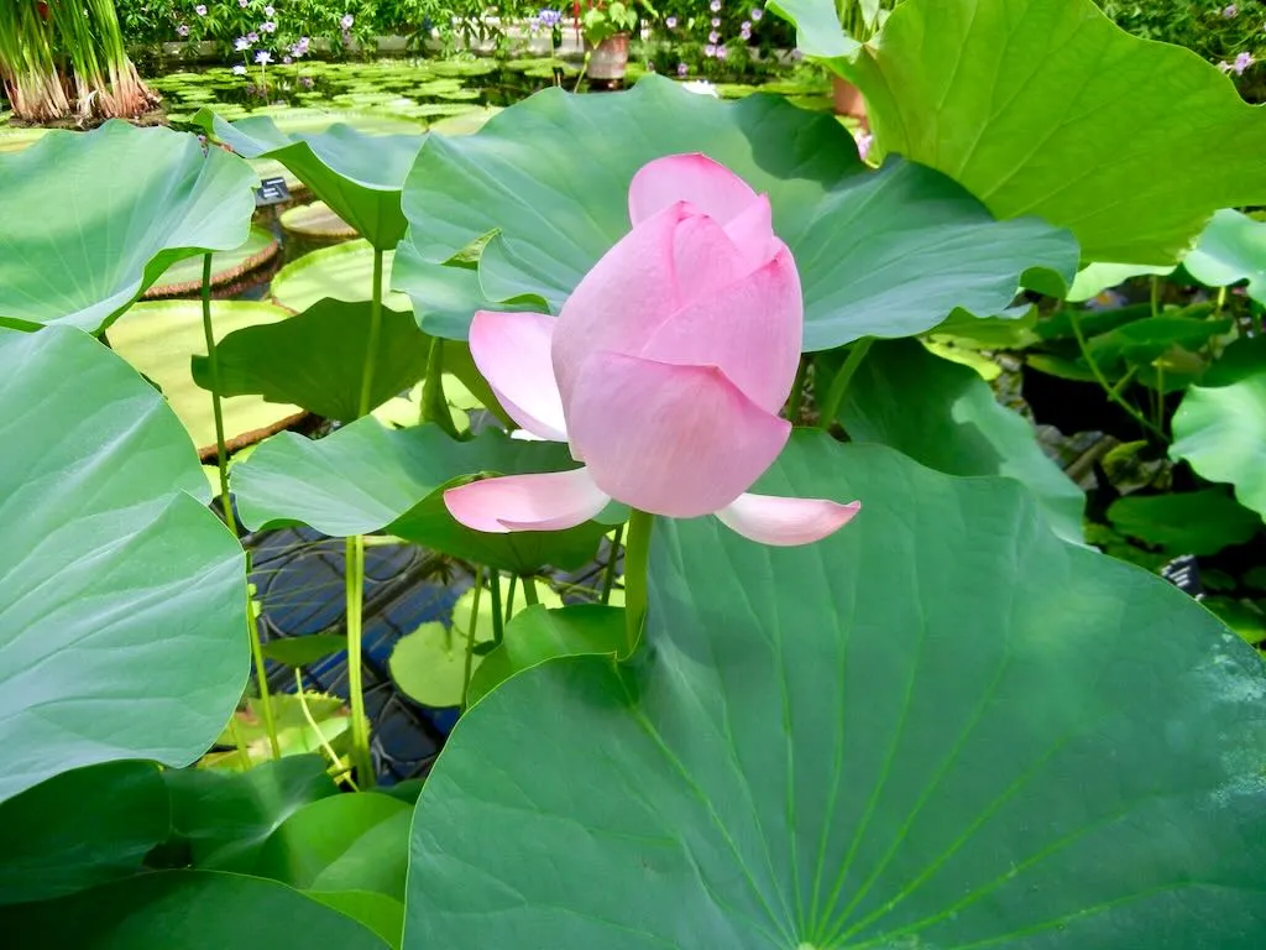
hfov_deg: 60.0
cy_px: 475
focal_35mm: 30
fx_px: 1097
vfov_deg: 46.8
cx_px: 633
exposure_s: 1/489
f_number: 3.5
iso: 160
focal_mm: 5.4
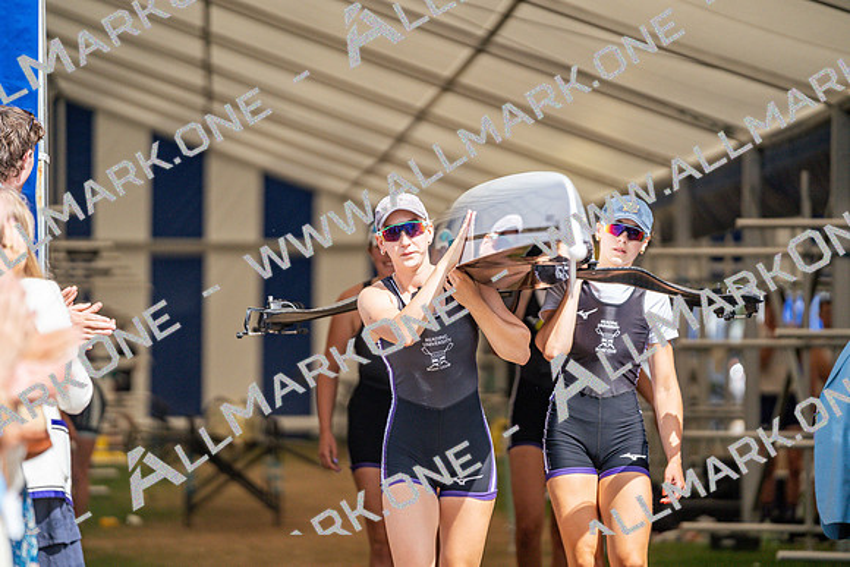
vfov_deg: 6.9
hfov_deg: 10.3
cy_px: 284
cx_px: 425
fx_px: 4723
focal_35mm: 200
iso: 500
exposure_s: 1/8000
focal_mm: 200
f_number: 2.8
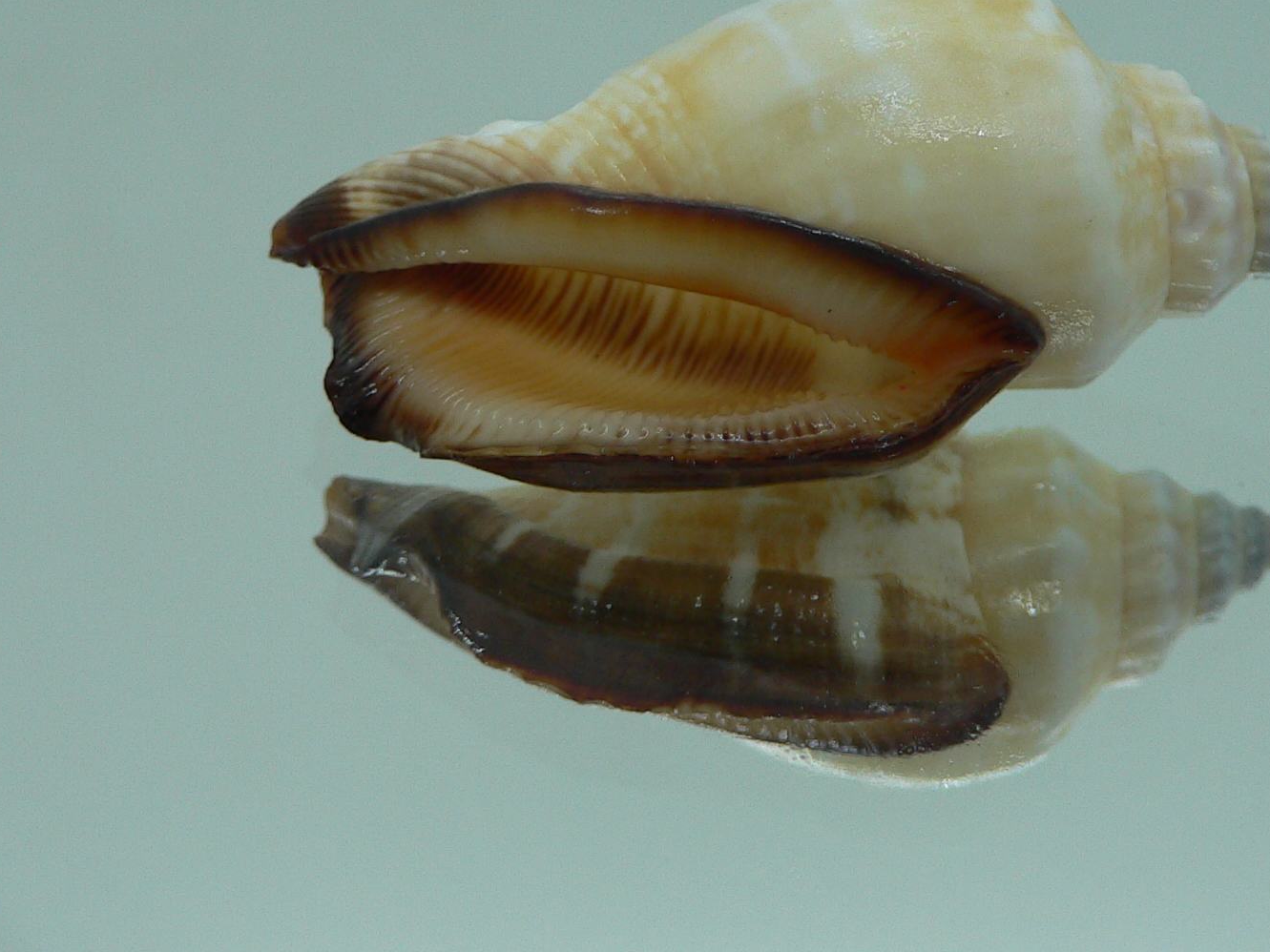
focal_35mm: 53
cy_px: 246
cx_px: 796
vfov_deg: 27.2
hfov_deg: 36.0
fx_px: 1944
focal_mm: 4.6
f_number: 2.8
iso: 80
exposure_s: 1/60
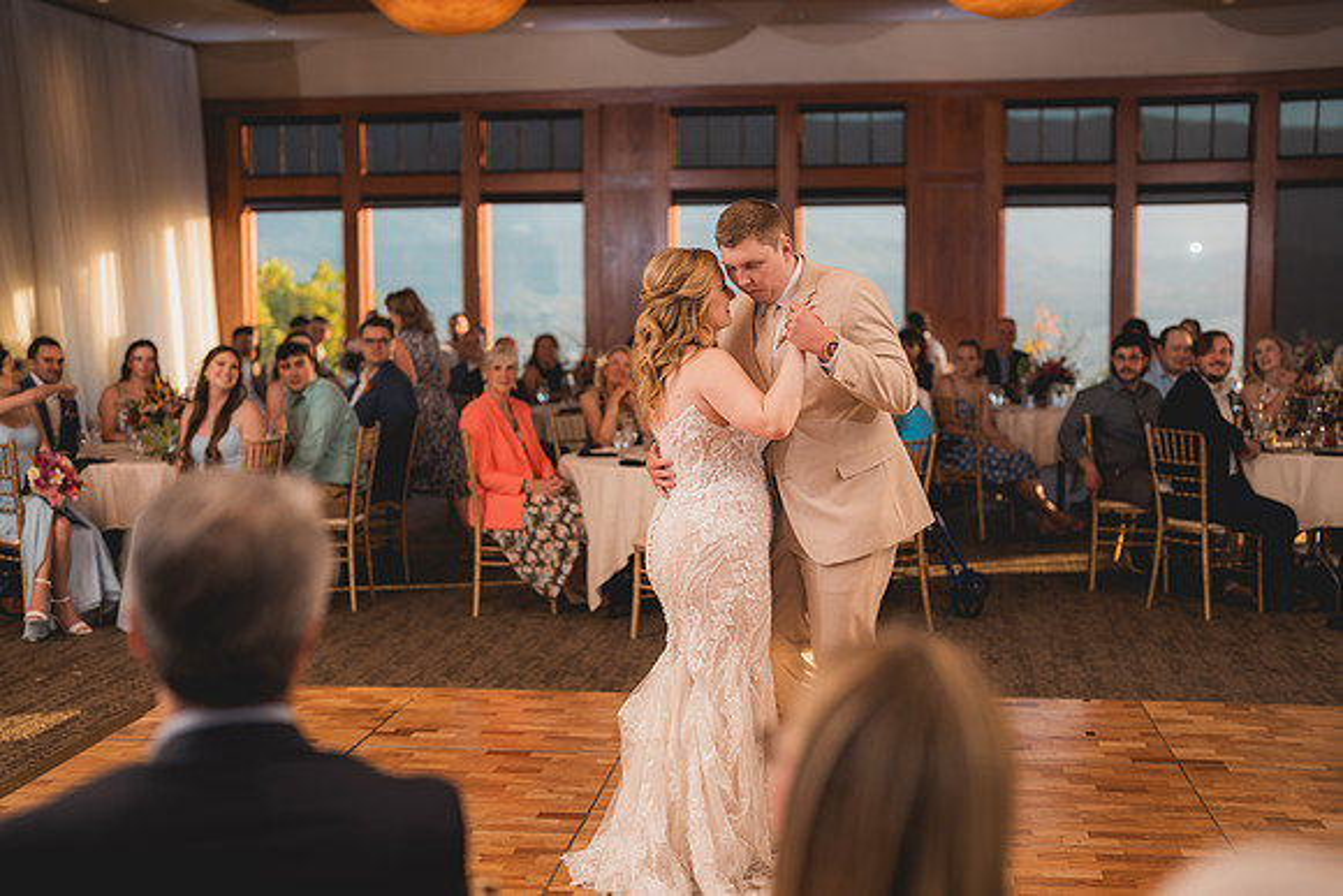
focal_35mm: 50
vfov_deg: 27.0
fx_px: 1866
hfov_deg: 39.6
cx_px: 672
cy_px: 448
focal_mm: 50
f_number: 1.8
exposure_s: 1/250
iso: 125
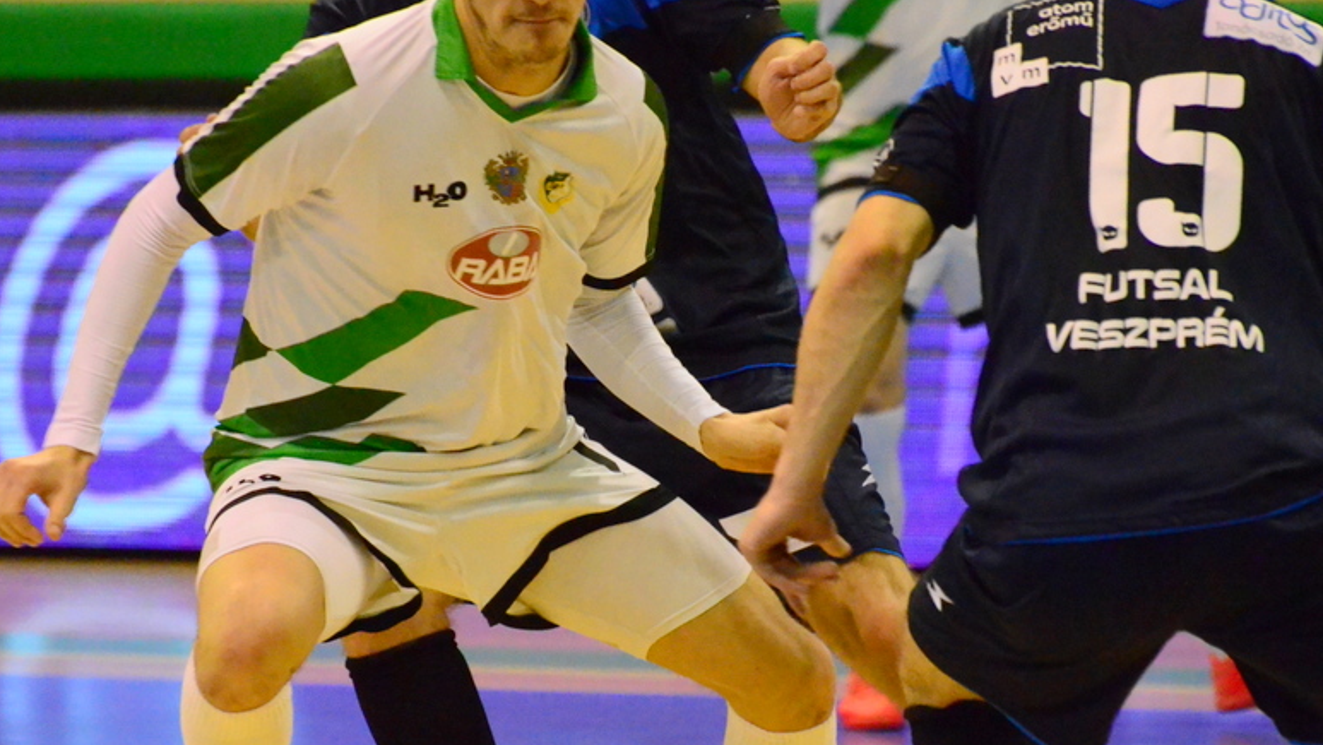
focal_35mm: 438
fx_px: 15367
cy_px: 355
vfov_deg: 2.8
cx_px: 628
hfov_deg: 4.9
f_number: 5.6
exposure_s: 1/800
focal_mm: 240
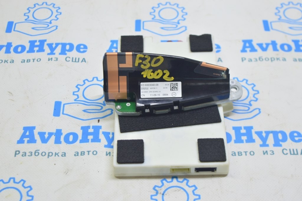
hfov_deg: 29.9
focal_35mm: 68
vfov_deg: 20.1
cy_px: 100
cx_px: 151
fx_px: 566
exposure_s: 1/20
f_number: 5.6
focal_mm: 45
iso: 400
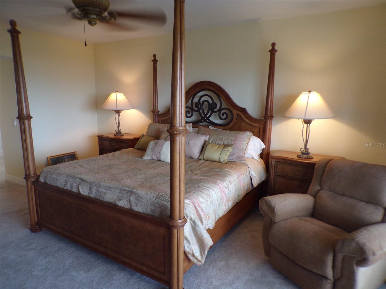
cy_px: 144
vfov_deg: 56.8
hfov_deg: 71.6
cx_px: 193
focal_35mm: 24
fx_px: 268
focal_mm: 4.3
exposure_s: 1/34
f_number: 3
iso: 176
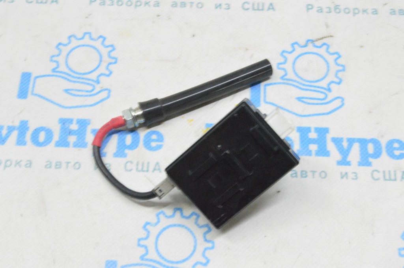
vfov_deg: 21.5
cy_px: 134
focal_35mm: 63
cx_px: 202
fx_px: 706
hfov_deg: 31.9
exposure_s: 1/15
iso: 6400
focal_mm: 42
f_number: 20
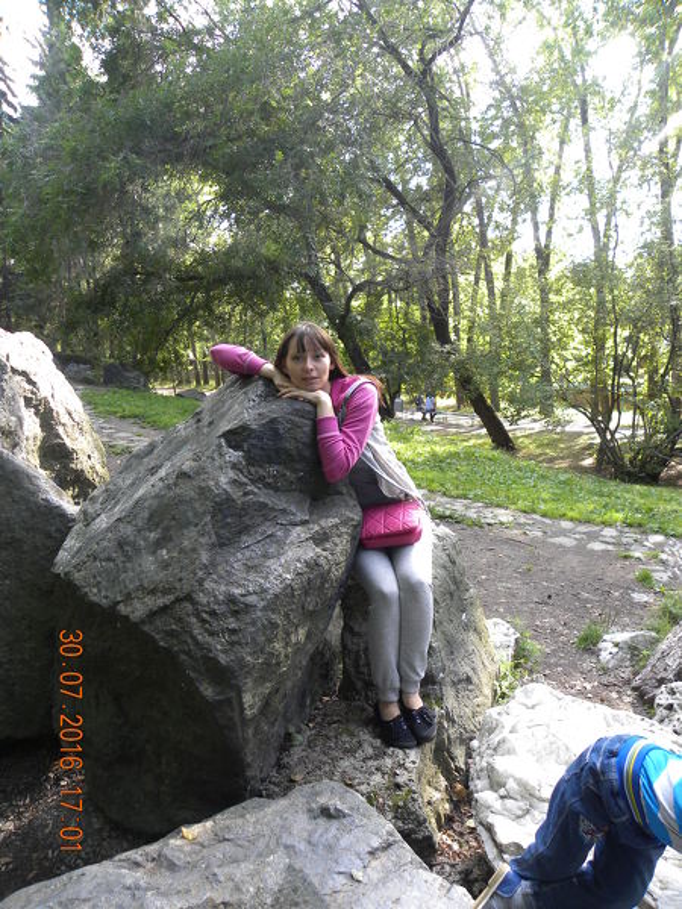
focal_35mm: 26
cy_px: 454
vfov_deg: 67.3
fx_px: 683
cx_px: 341
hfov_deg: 53.1
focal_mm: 4.6
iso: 93
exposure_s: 1/65.7
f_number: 2.8
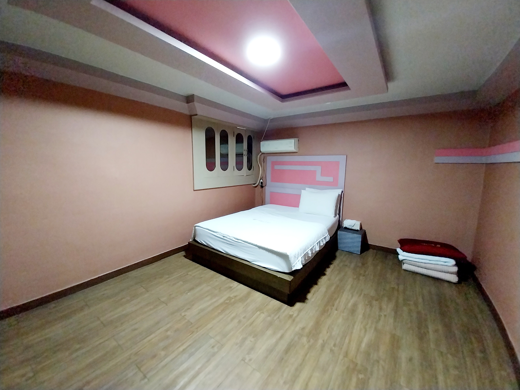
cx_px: 260
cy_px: 195
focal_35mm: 13
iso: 320
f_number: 2.2
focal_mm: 1.3
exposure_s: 1/24
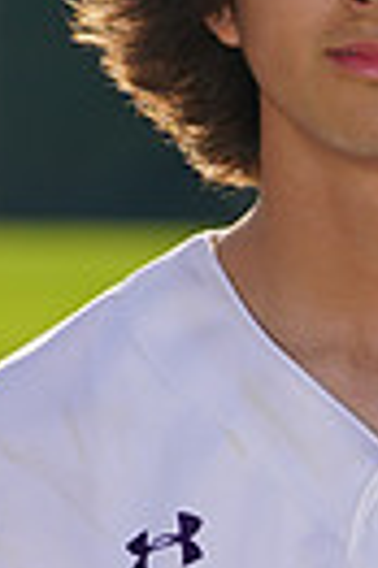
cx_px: 502
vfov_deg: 2.1
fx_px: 15664
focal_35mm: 992
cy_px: 715
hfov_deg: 1.4
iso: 100
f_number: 9
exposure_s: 1/250
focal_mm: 224
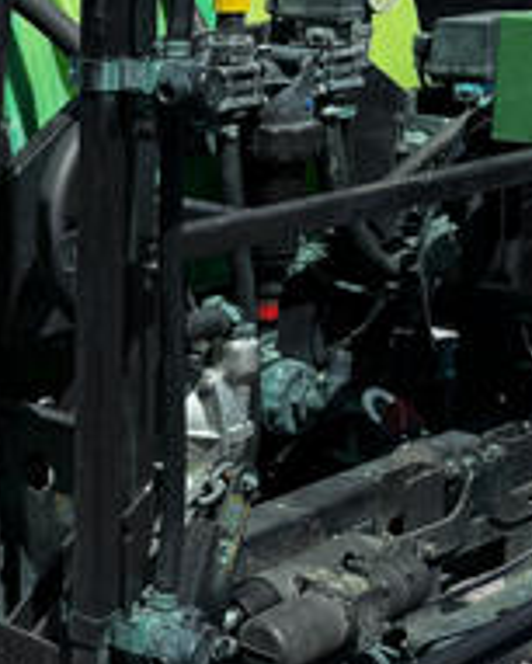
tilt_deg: -12.1
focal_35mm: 98
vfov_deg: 19.5
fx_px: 1927
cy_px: 254
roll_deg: -1.3
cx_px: -111
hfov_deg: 15.2
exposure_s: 1/2959
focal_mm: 6.76
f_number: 1.78
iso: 80
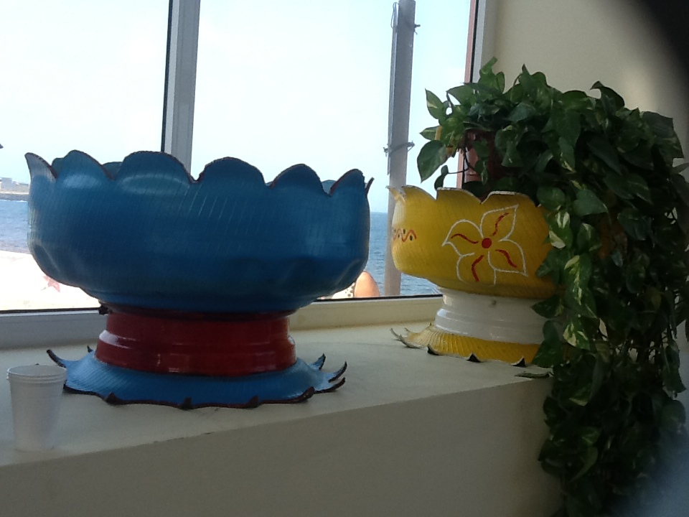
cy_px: 258
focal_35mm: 32
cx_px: 344
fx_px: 637
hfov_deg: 56.8
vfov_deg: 44.2
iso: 64
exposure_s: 1/405
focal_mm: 2.03
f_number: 2.4
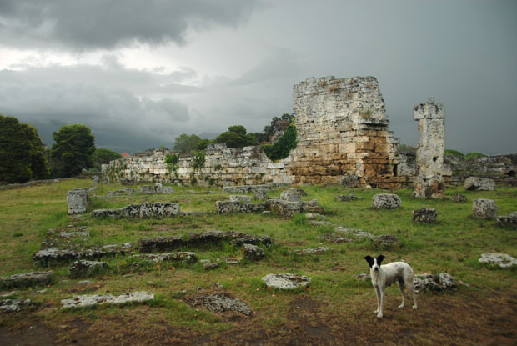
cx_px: 258
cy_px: 173
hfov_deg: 61.9
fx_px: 431
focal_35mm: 30
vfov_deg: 43.7
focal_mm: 20
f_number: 3.5
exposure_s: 1/160
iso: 100
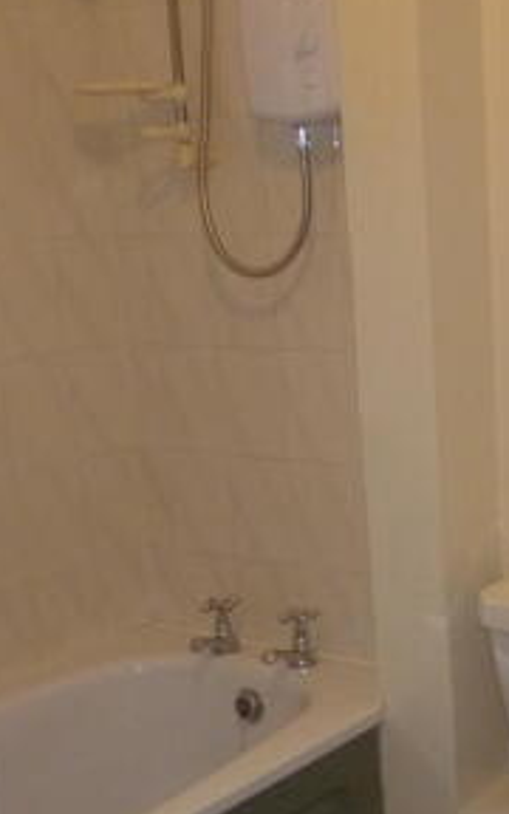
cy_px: 555
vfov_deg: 33.6
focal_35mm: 60
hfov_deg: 20.2
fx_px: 1332
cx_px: 626
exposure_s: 1/60
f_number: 2.8
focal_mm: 5
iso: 320
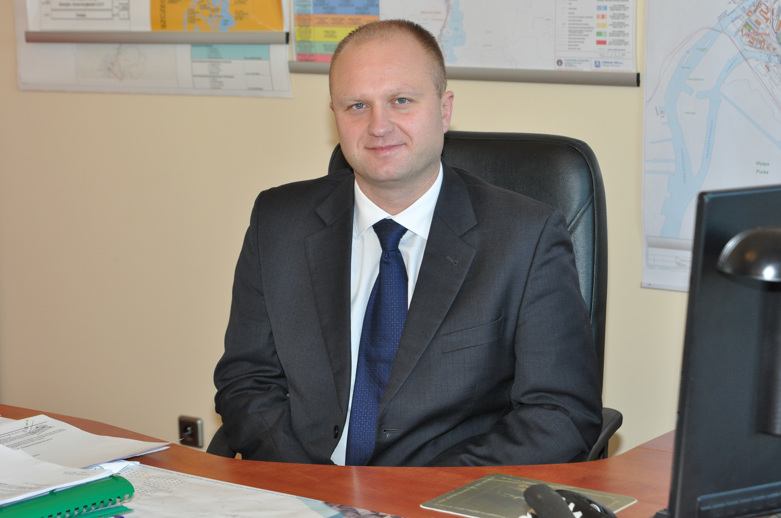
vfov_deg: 16.2
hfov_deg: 24.2
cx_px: 390
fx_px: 1820
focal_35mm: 84
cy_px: 259
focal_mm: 56
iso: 800
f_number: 5.6
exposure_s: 1/60
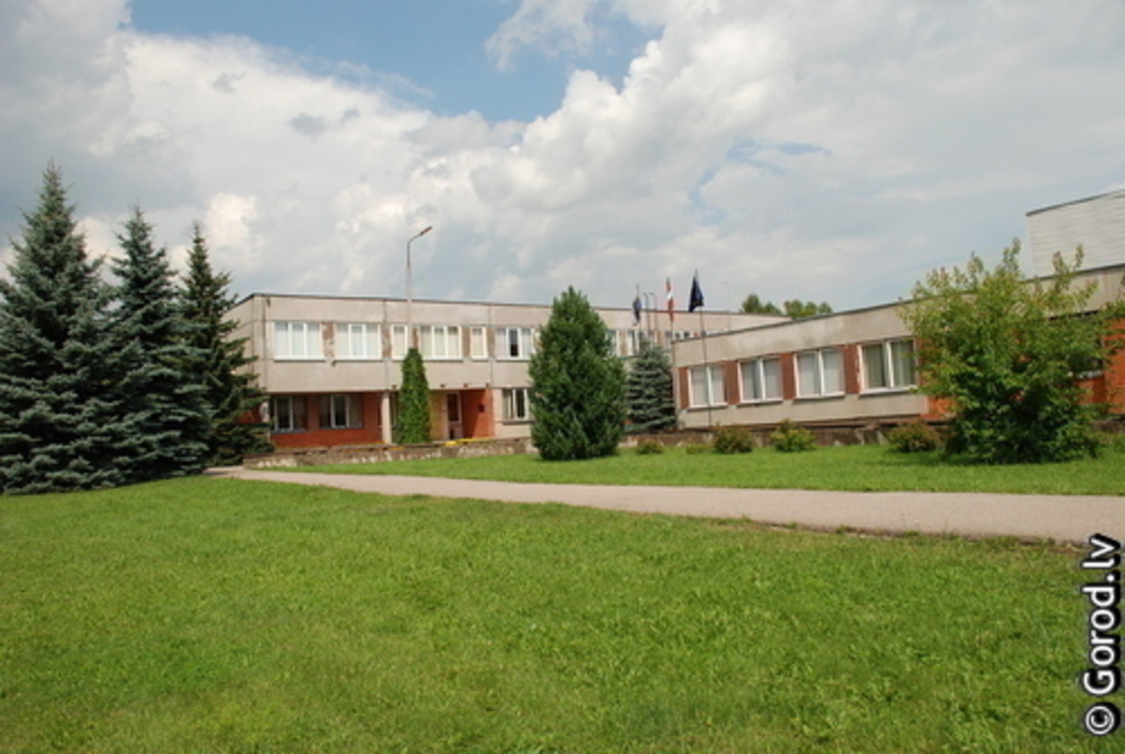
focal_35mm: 27
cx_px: 562
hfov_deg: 67.3
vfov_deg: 48.1
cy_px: 377
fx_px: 845
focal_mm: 18
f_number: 5.6
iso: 400
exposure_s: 1/1500
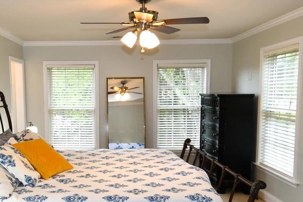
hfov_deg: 55.7
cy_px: 148
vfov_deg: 39.1
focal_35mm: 33
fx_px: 278
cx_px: 94
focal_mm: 12
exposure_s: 1/60
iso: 220
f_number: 4
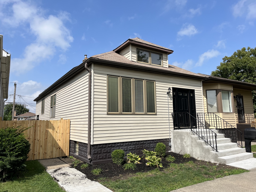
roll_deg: +0.9
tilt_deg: +7.3
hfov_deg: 67.3
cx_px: 128
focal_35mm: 26
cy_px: 96
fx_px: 192
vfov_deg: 53.1
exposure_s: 1/5076
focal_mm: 5.1
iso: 50
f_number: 1.6
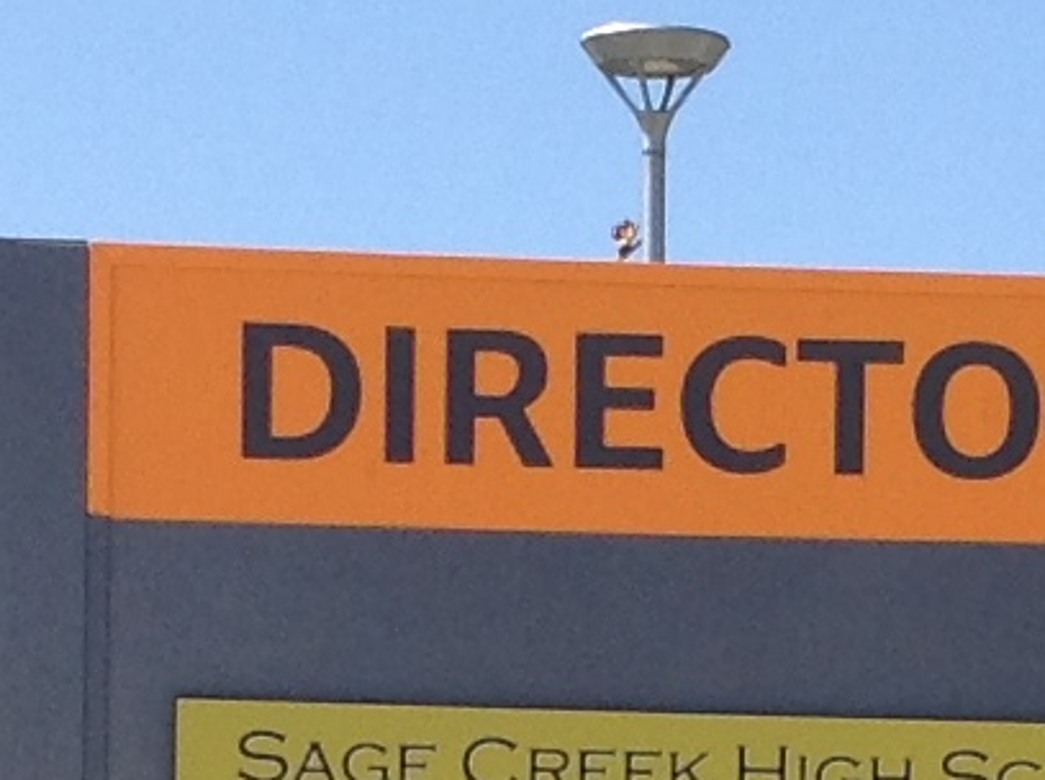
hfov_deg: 8.9
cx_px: 739
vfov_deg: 6.5
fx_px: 6722
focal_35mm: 223
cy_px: 1514
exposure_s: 1/1513
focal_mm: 4.28
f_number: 2.4
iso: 50
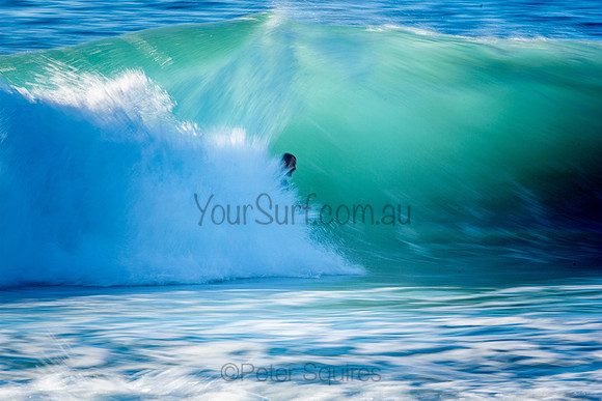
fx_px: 12544
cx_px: 301
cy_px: 200
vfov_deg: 1.8
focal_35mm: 750
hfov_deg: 2.7
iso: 100
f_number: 22
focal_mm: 500
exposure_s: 1/25
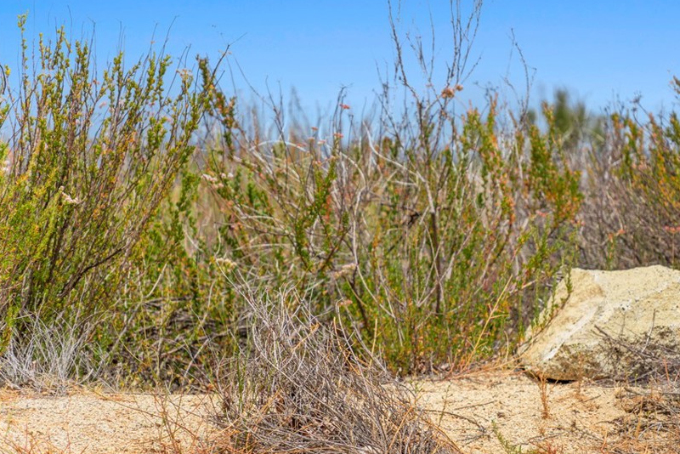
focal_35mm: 384
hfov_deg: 5.4
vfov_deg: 3.6
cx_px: 395
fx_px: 7256
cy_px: 267
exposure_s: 1/320
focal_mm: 300
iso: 100
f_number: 7.1
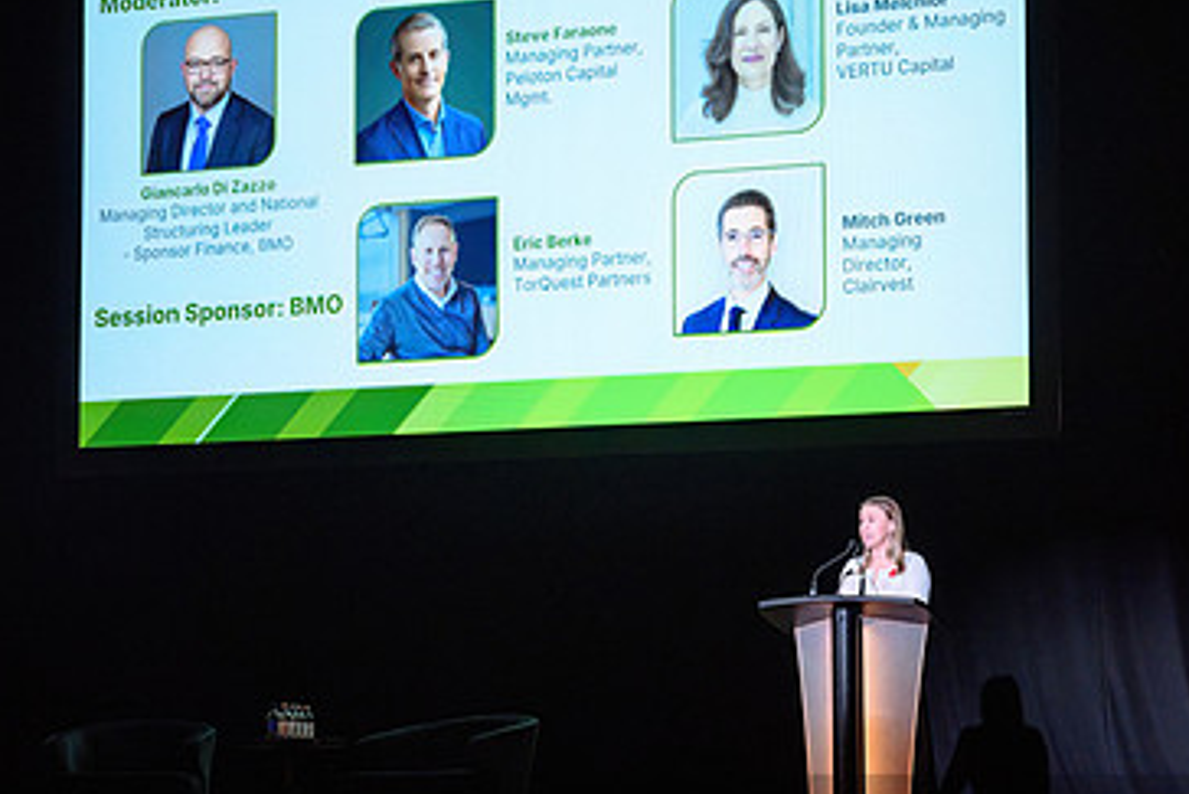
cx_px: 549
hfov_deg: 16.9
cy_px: 383
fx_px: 3998
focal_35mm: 121
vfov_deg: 11.3
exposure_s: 1/160
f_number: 2.8
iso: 800
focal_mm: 70
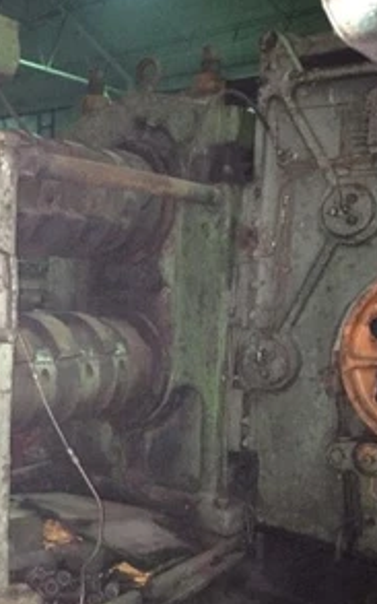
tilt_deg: -6.3
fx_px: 691
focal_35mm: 42
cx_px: 82
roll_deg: -2.7
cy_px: 344
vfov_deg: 47.1
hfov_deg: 29.9
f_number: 2.2
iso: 1250
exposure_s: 1/16
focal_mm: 4.15
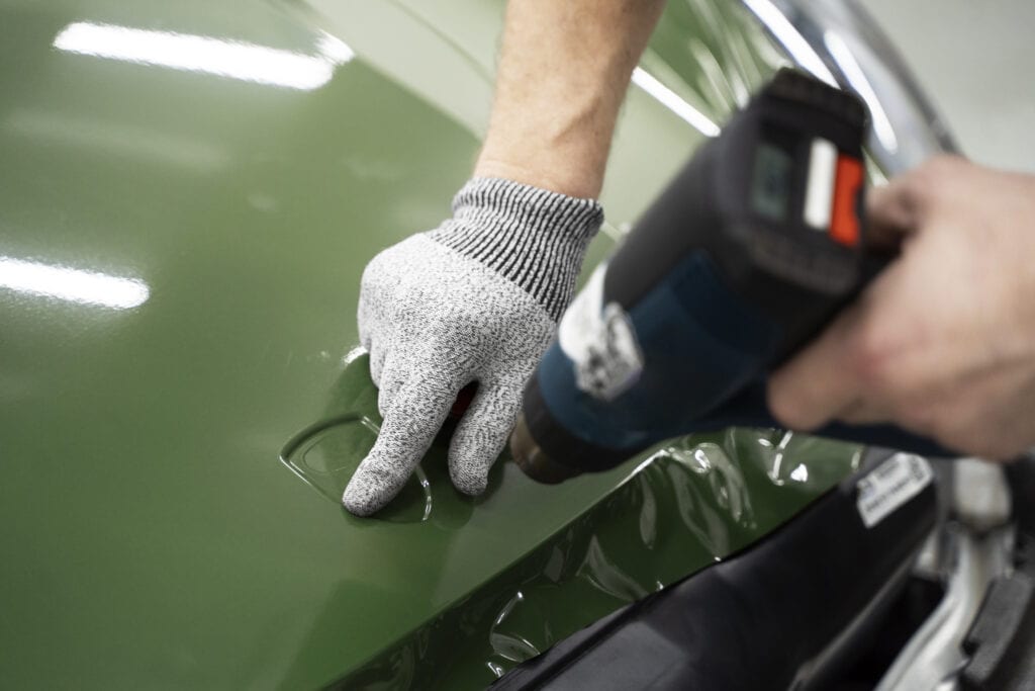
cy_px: 346
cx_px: 518
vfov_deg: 18.2
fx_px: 2156
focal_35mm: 75
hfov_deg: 27.0
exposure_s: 1/320
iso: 1600
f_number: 3.2
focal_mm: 75
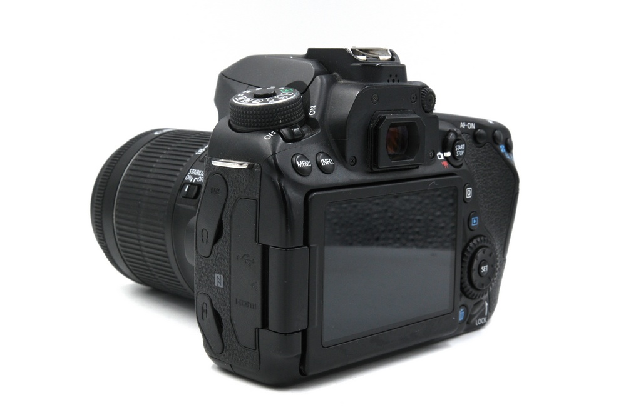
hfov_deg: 35.6
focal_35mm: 56
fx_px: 974
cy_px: 208
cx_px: 313
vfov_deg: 24.2
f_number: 14
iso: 800
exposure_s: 1/125
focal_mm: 37.4
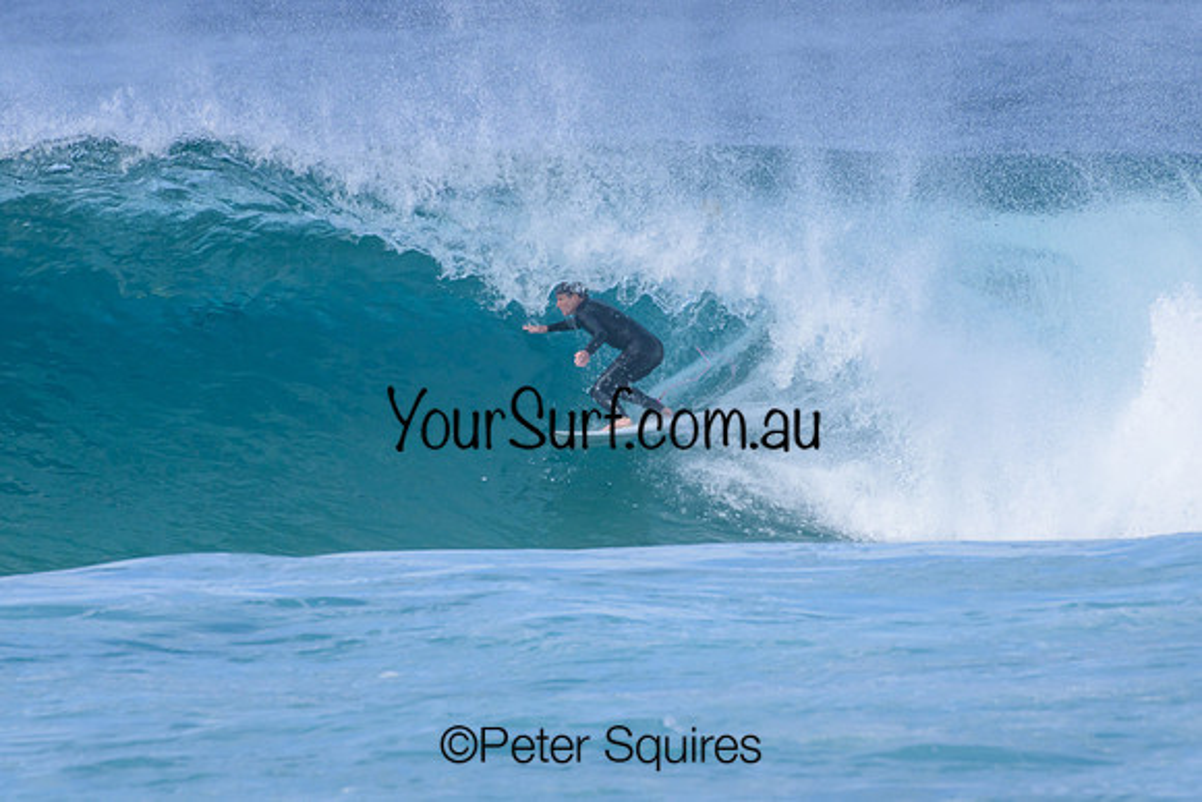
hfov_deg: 2.1
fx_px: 33395
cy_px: 401
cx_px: 601
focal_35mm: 1000
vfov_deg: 1.4
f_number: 11
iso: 1400
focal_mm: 1000
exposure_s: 1/2000
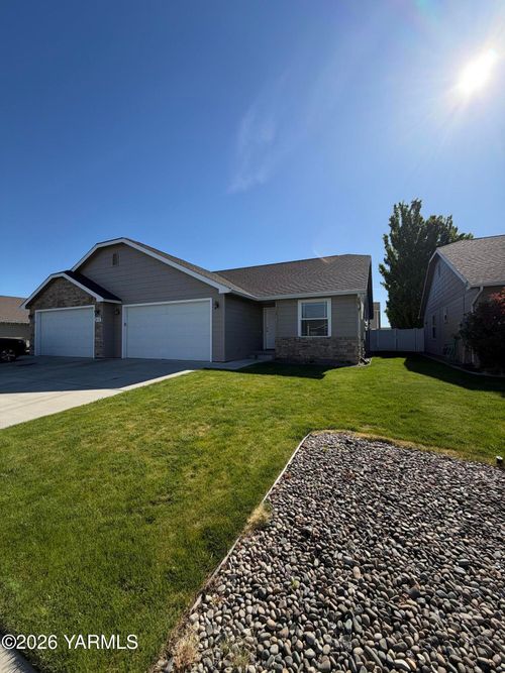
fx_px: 272
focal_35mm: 14
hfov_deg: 85.7
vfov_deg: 102.1
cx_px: 252
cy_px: 336
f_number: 2.2
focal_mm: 2.22
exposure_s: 1/914
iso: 25
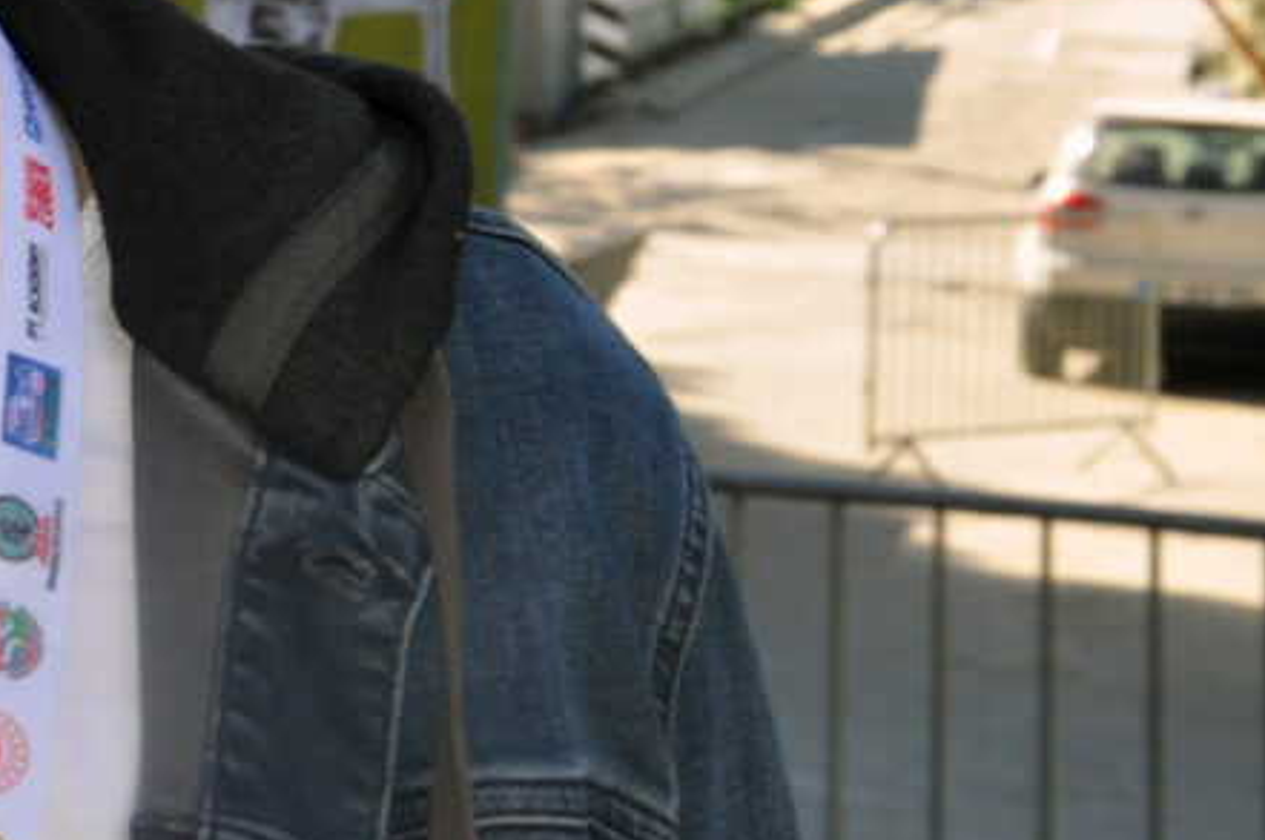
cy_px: -198
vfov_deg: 8.9
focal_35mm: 152
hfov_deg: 12.9
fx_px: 5351
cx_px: -468
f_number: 8
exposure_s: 1/200
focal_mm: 35
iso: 200
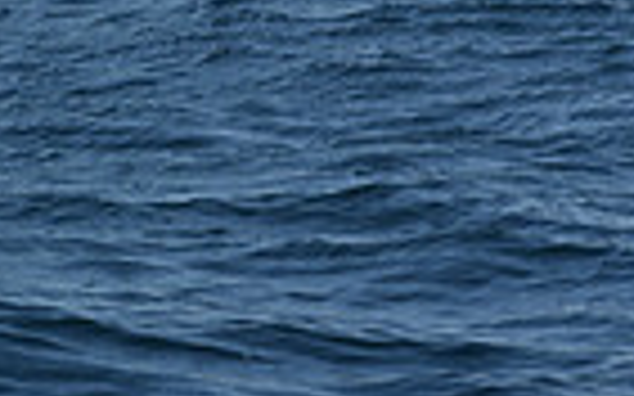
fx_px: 5959
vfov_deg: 3.7
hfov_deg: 6.1
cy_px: -801
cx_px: -79
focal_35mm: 345
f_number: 8
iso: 200
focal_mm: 82
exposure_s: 1/1000
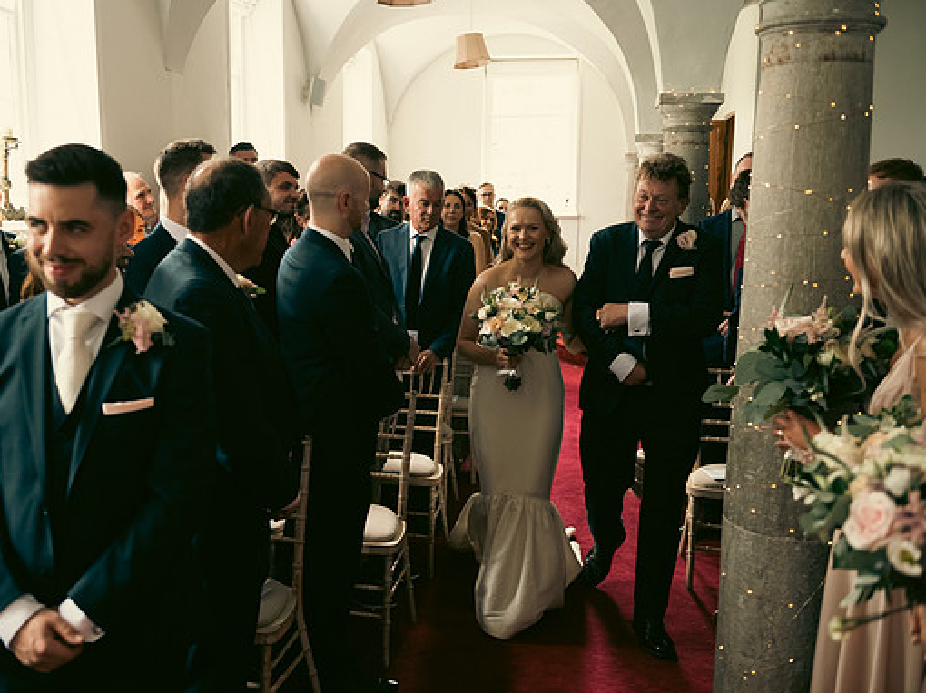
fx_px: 936
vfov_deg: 40.7
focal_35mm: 35
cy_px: 346
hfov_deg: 52.5
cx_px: 405
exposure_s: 1/160
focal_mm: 32
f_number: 3.5
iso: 800
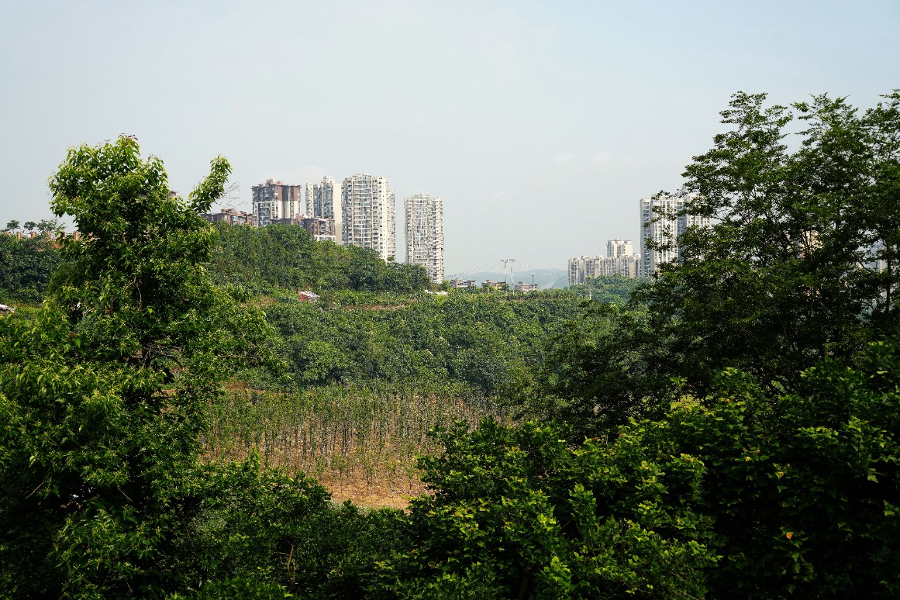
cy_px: 300
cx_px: 450
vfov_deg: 31.9
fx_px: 1050
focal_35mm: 42
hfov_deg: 46.4
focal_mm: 42
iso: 100
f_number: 5
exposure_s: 1/400
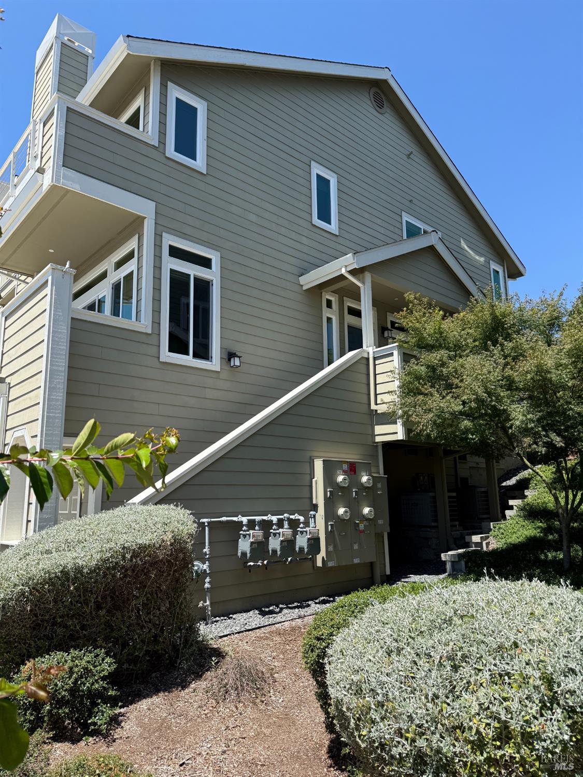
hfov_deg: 56.8
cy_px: 388
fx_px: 539
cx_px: 292
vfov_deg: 71.6
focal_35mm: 24
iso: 80
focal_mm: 6.76
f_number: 1.78
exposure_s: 1/2299
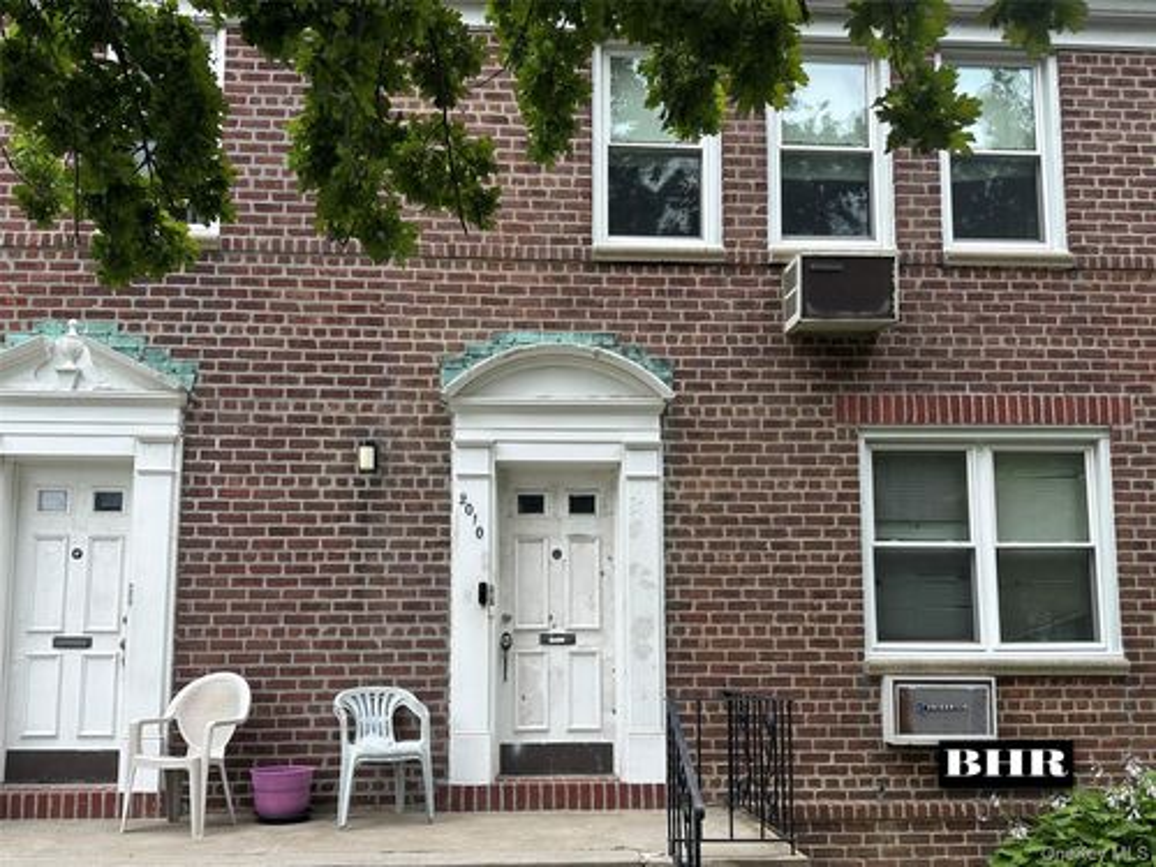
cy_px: 434
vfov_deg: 56.8
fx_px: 801
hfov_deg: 71.6
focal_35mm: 24
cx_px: 578
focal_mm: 6.86
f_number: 1.78
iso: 80
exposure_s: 1/989
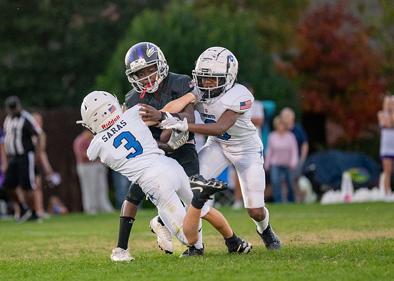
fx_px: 3626
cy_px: 136
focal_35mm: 324
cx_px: 164
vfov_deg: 4.4
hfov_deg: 6.2
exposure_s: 1/1000
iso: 2500
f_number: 2.8
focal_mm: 188
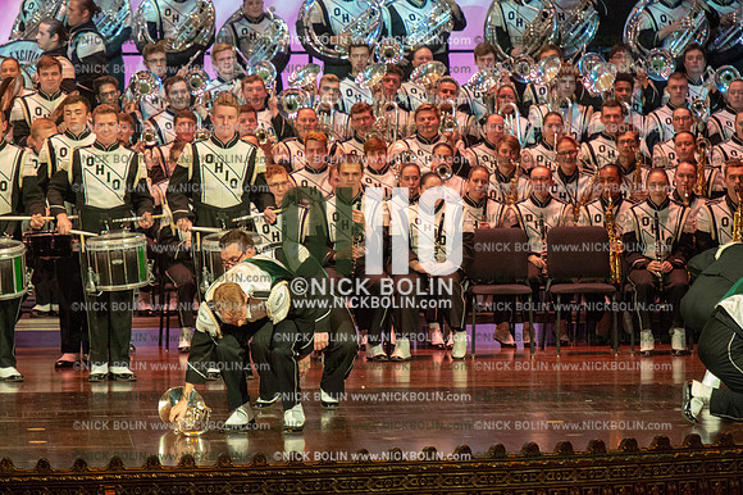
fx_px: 4950
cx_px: 372
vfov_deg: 5.7
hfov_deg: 8.6
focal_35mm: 240
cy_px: 248
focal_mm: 240
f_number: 5.6
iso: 8000
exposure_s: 1/200
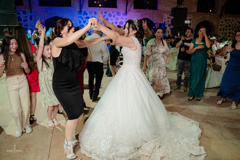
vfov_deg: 46.4
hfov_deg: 65.5
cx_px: 120
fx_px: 187
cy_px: 80
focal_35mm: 28
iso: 5000
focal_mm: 28
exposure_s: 1/200
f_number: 3.5
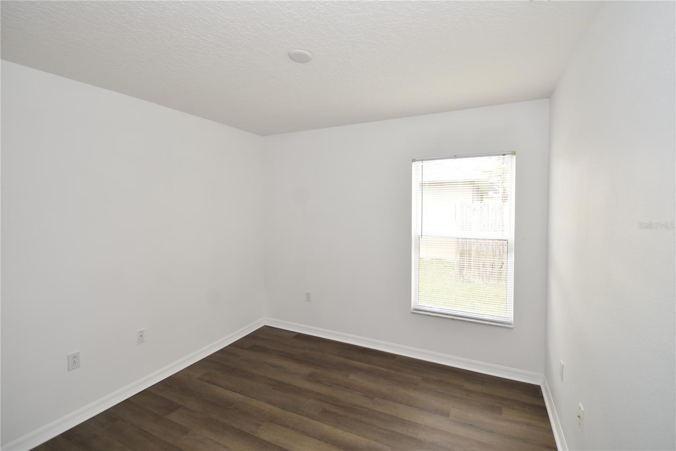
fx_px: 282
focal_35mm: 15
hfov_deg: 100.4
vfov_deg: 77.3
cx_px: 338
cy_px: 226
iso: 200
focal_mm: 10
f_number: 5
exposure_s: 1/100
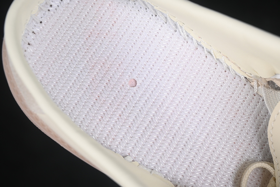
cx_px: 140
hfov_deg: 27.0
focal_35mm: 75
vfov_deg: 18.2
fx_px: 583
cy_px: 94
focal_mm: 50
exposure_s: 1/80
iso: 160
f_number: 7.1
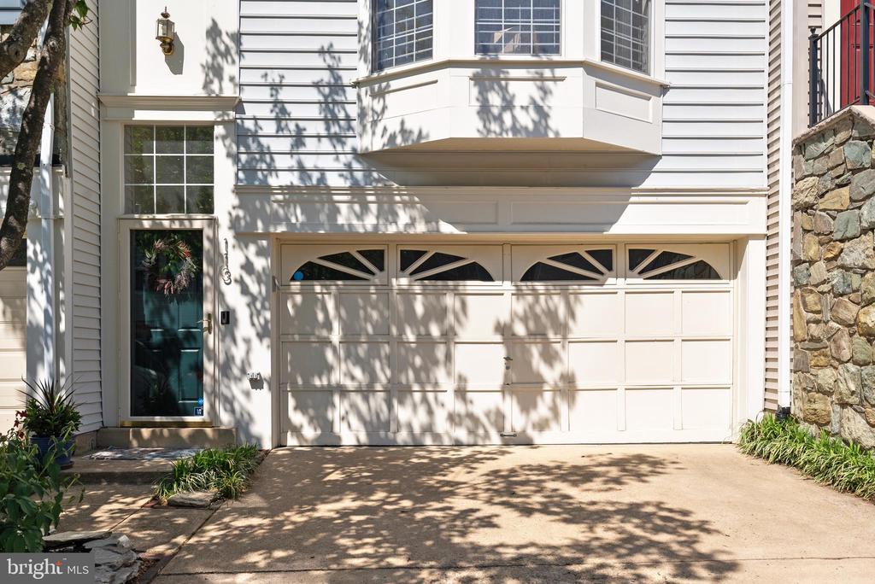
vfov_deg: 45.0
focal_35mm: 29
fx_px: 705
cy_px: 292
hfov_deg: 63.6
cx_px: 438
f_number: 8
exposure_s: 1/640
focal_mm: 29
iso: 200
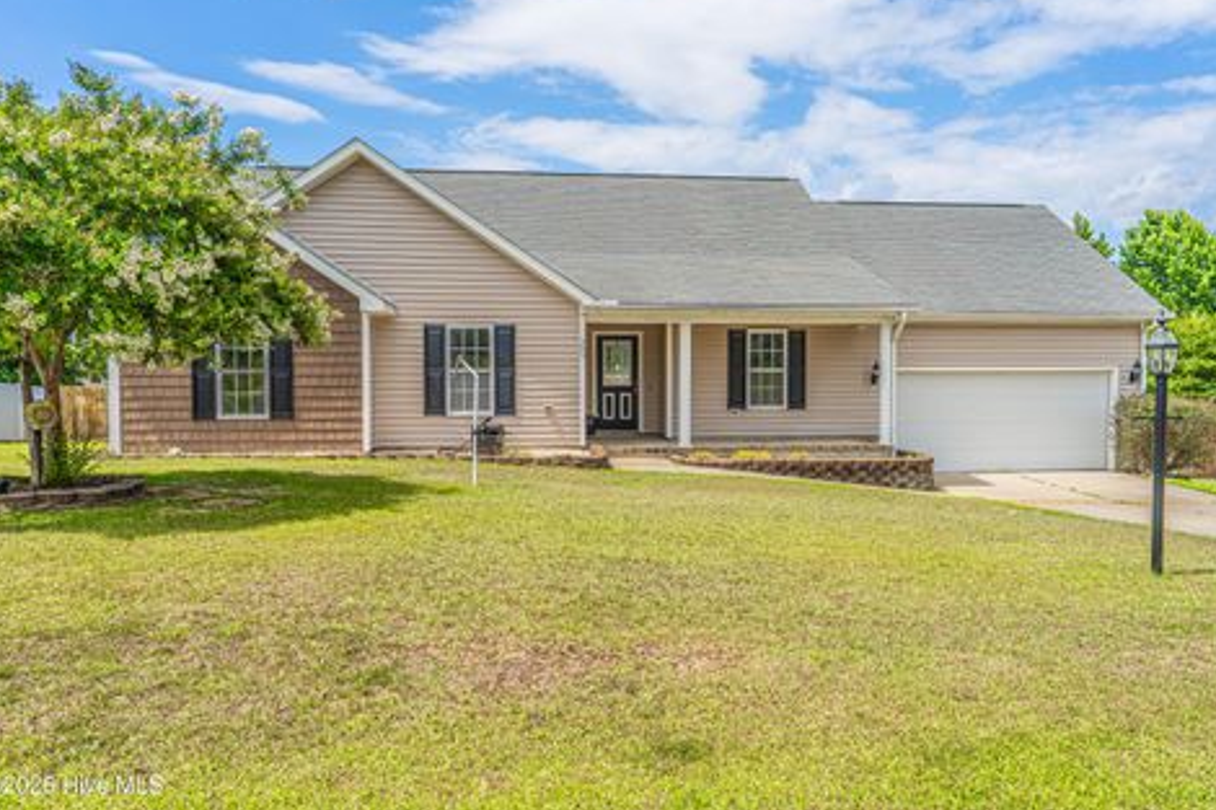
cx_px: 629
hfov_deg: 69.4
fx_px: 878
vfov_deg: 49.5
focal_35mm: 26
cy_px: 392
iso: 100
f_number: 5.6
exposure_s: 1/500
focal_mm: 24
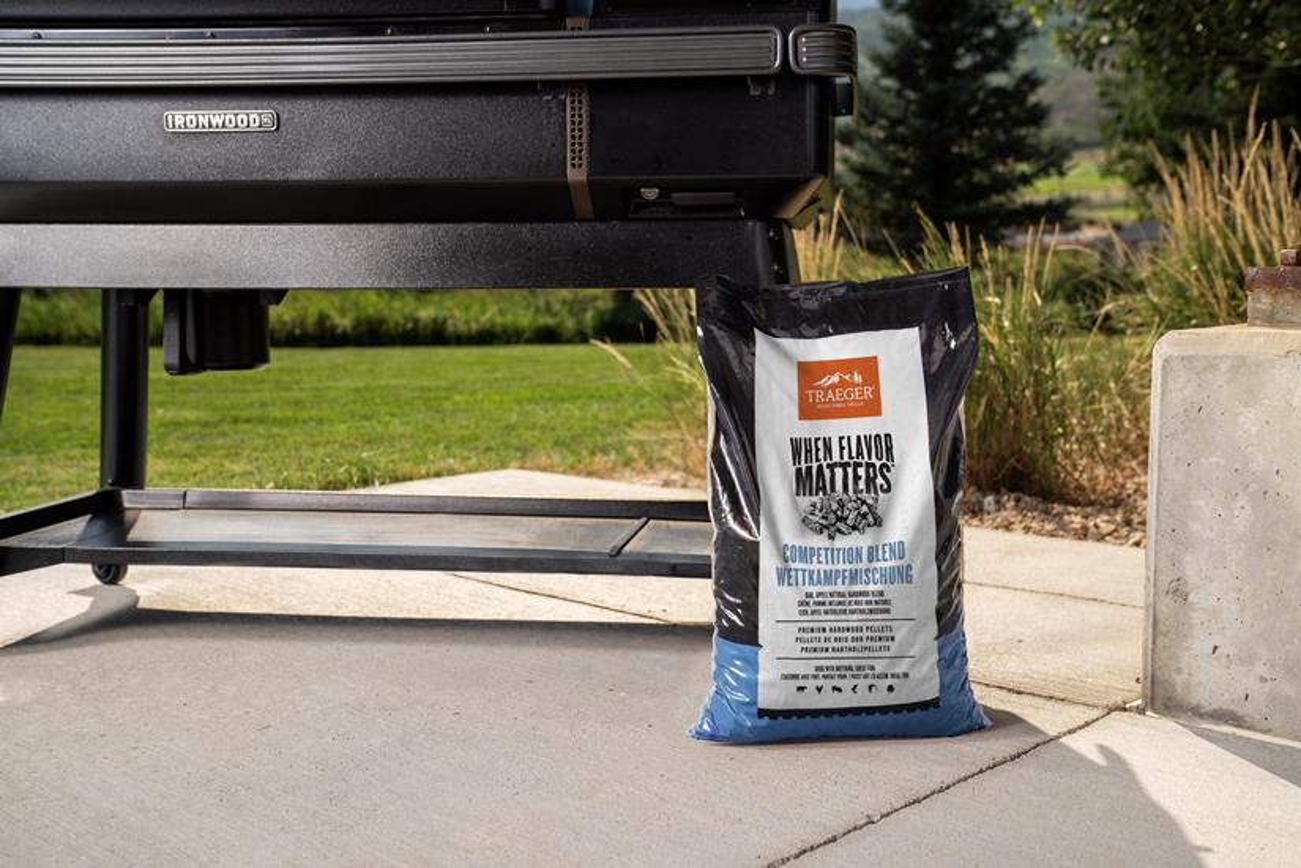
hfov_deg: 49.6
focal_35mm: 39
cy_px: 434
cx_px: 650
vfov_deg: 34.2
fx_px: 1409
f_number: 4.5
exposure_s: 1/160
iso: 64
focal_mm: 39
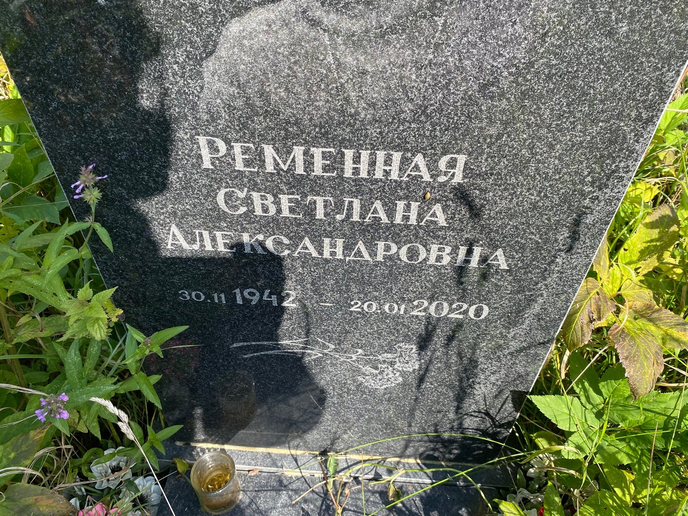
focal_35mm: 26
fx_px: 517
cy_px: 258
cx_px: 344
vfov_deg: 53.1
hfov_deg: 67.3
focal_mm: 4.25
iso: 32
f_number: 1.8
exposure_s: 1/990
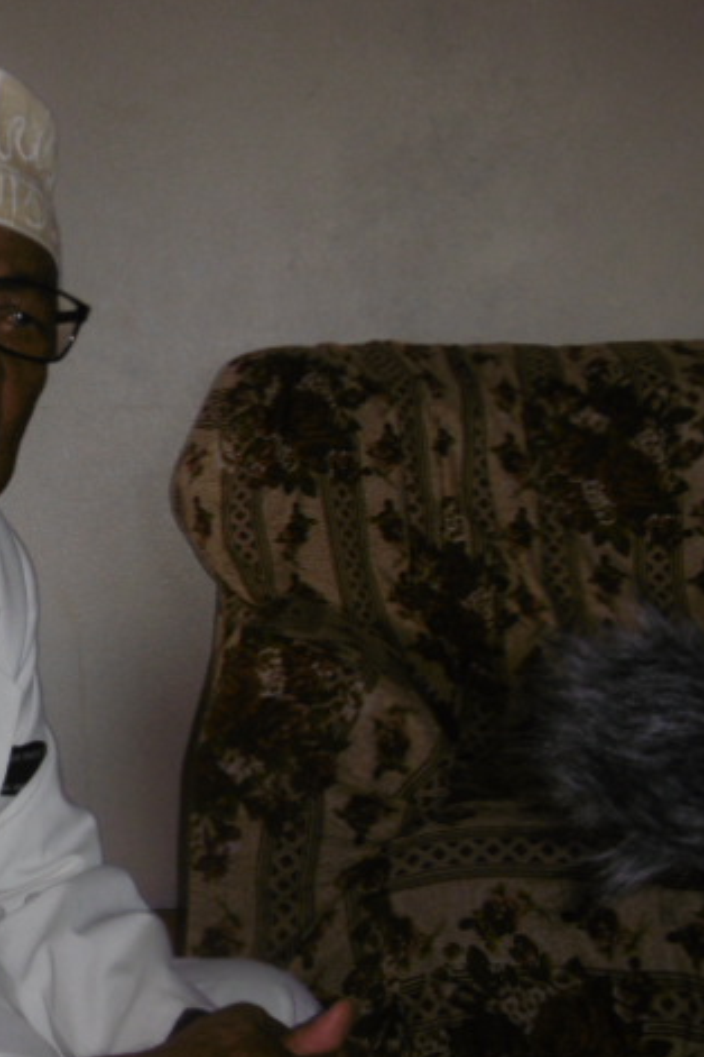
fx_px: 2112
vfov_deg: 28.1
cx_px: 7
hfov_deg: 18.5
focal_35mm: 72
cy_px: 532
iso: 200
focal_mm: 9.2
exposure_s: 1/60
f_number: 4
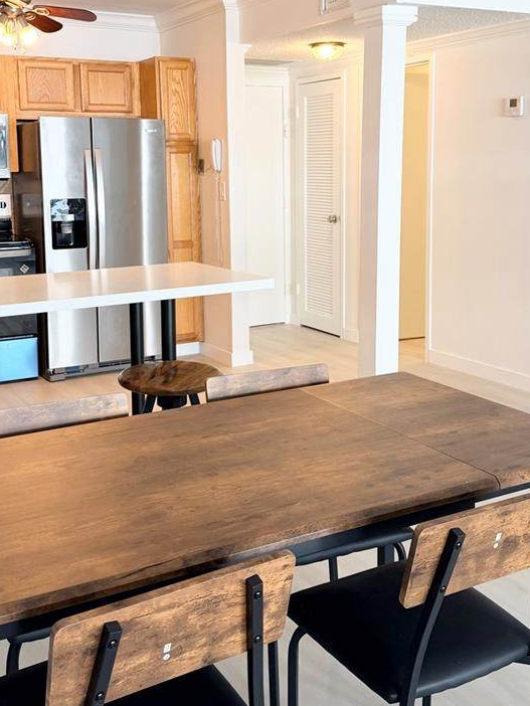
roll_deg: +1.0
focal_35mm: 41
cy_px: 255
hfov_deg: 35.2
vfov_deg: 45.3
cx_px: 253
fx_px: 836
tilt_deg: -7.1
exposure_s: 1/120
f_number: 1.78
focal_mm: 6.76
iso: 100
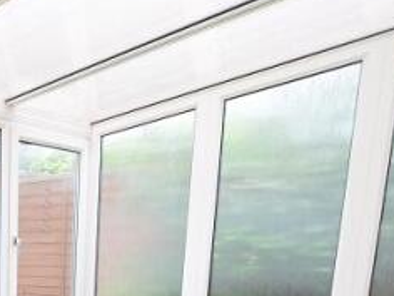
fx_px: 455
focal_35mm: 40
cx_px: -75
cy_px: 340
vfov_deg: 31.2
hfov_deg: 36.5
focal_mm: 10
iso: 400
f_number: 5
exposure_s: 1/100
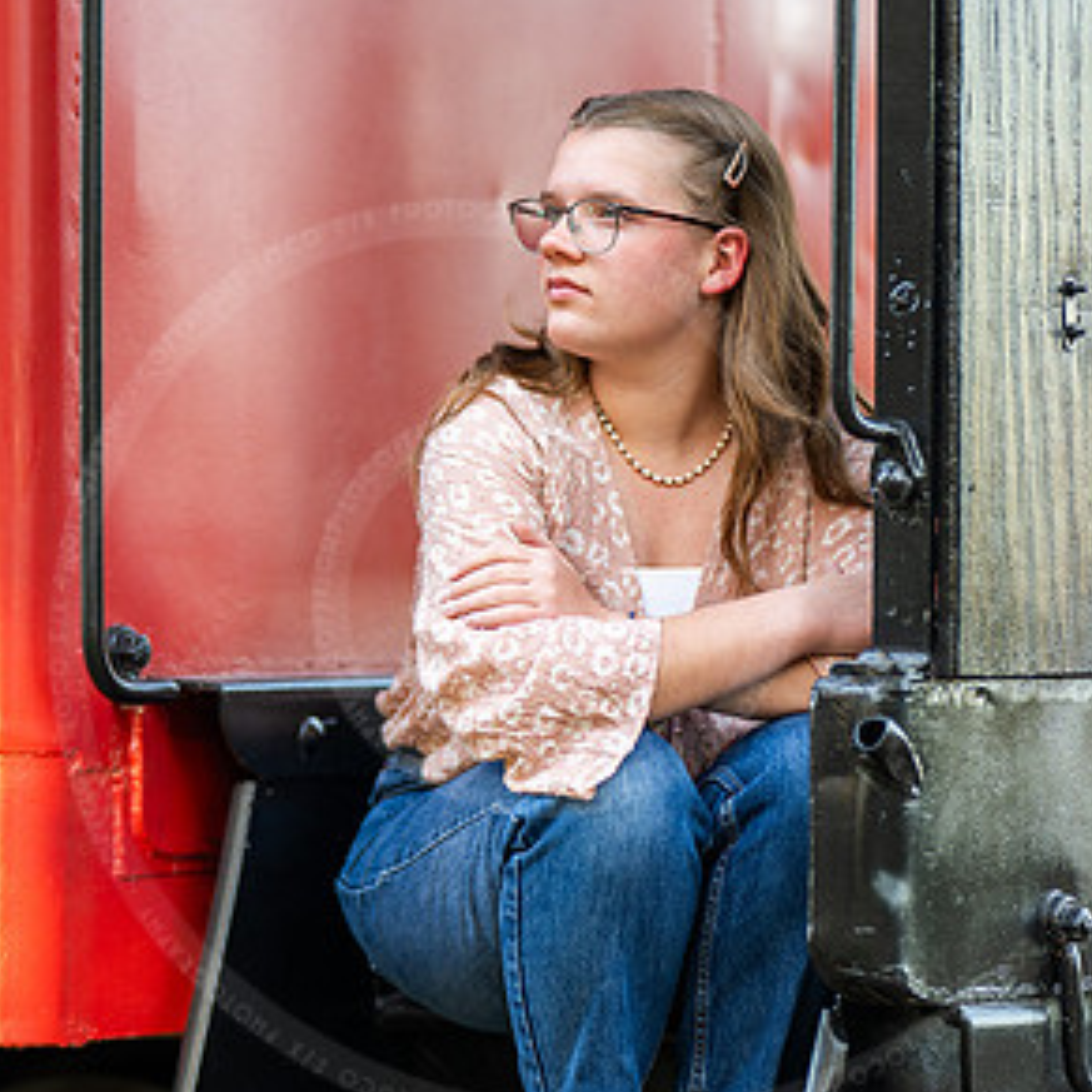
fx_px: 5960
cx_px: 555
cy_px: 657
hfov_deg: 10.5
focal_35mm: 167
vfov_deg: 10.5
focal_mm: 85
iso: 160
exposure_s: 1/320
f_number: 1.2
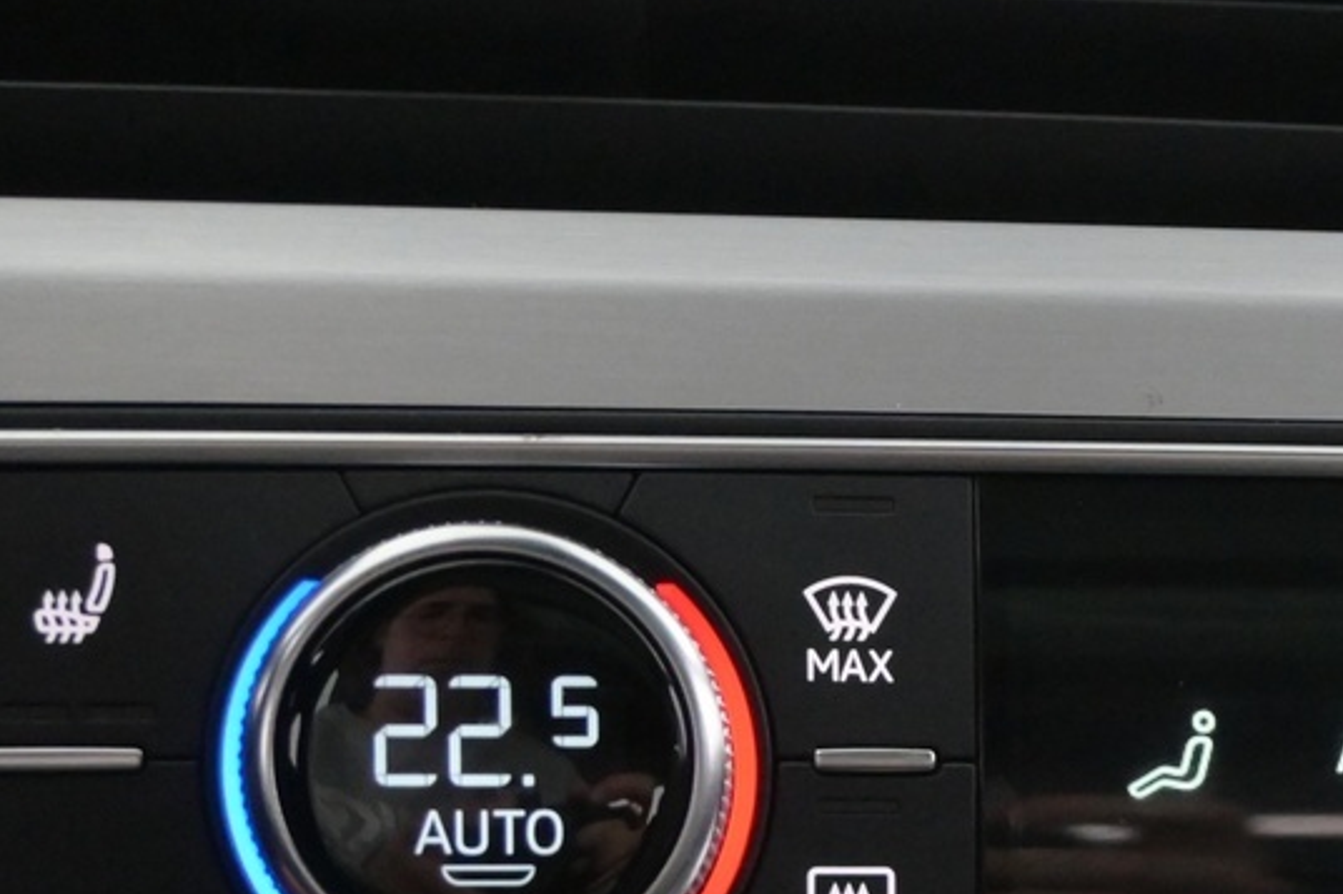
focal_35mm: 125
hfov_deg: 15.9
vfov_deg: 10.8
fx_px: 4652
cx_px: 1569
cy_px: 1112
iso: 4000
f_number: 4.5
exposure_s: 1/40
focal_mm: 27.5
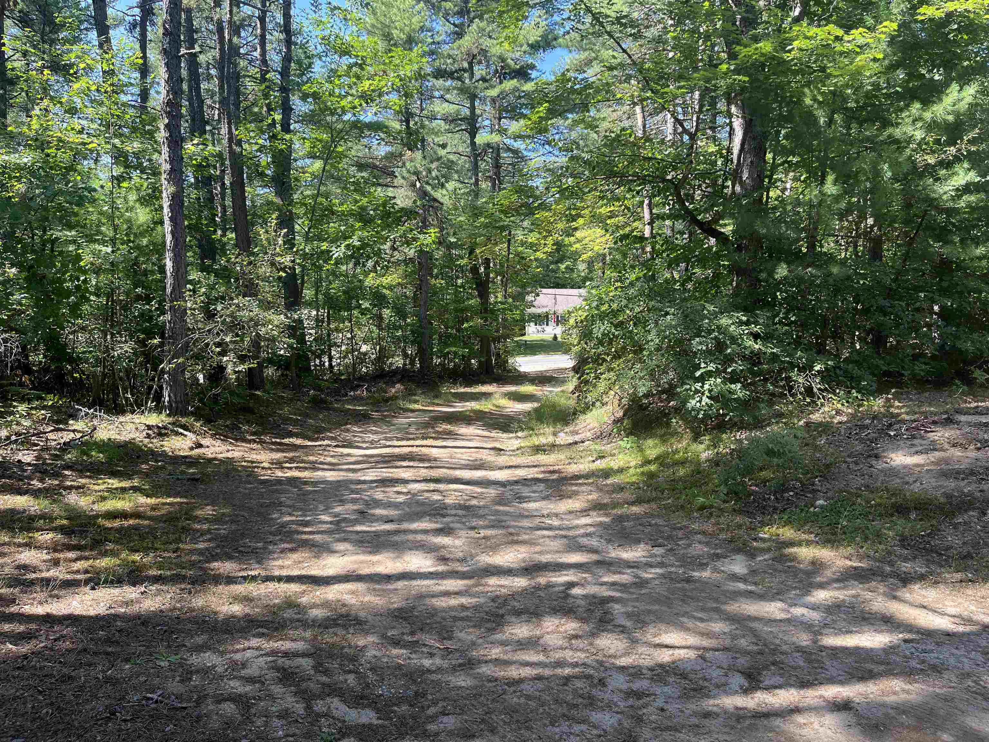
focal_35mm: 26
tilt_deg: -7.1
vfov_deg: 53.1
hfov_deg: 67.3
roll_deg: -0.3
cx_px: 494
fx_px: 743
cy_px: 371
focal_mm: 5.1
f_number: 1.6
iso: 50
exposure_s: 1/412
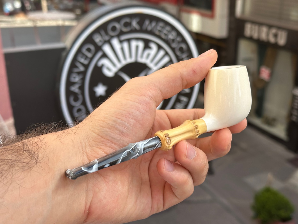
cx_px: 149
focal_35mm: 48
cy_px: 112
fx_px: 413
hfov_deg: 39.7
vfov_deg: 30.3
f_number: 1.78
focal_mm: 6.86
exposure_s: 1/894
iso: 64
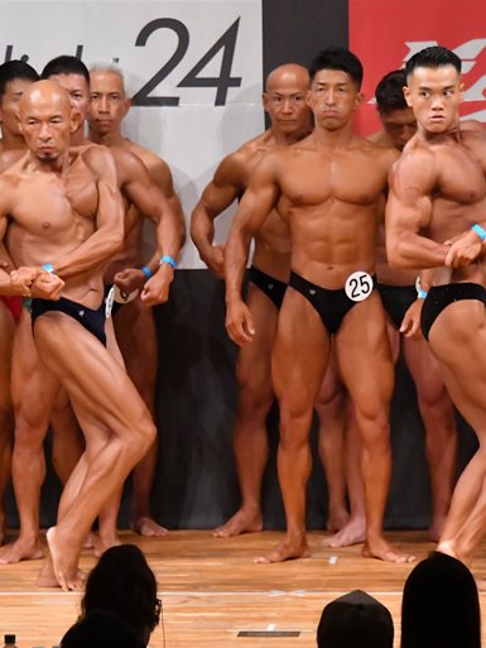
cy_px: 325
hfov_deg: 3.8
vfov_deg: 5.1
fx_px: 7335
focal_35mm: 392
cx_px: 175
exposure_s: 1/400
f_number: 5.6
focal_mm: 180
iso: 10000
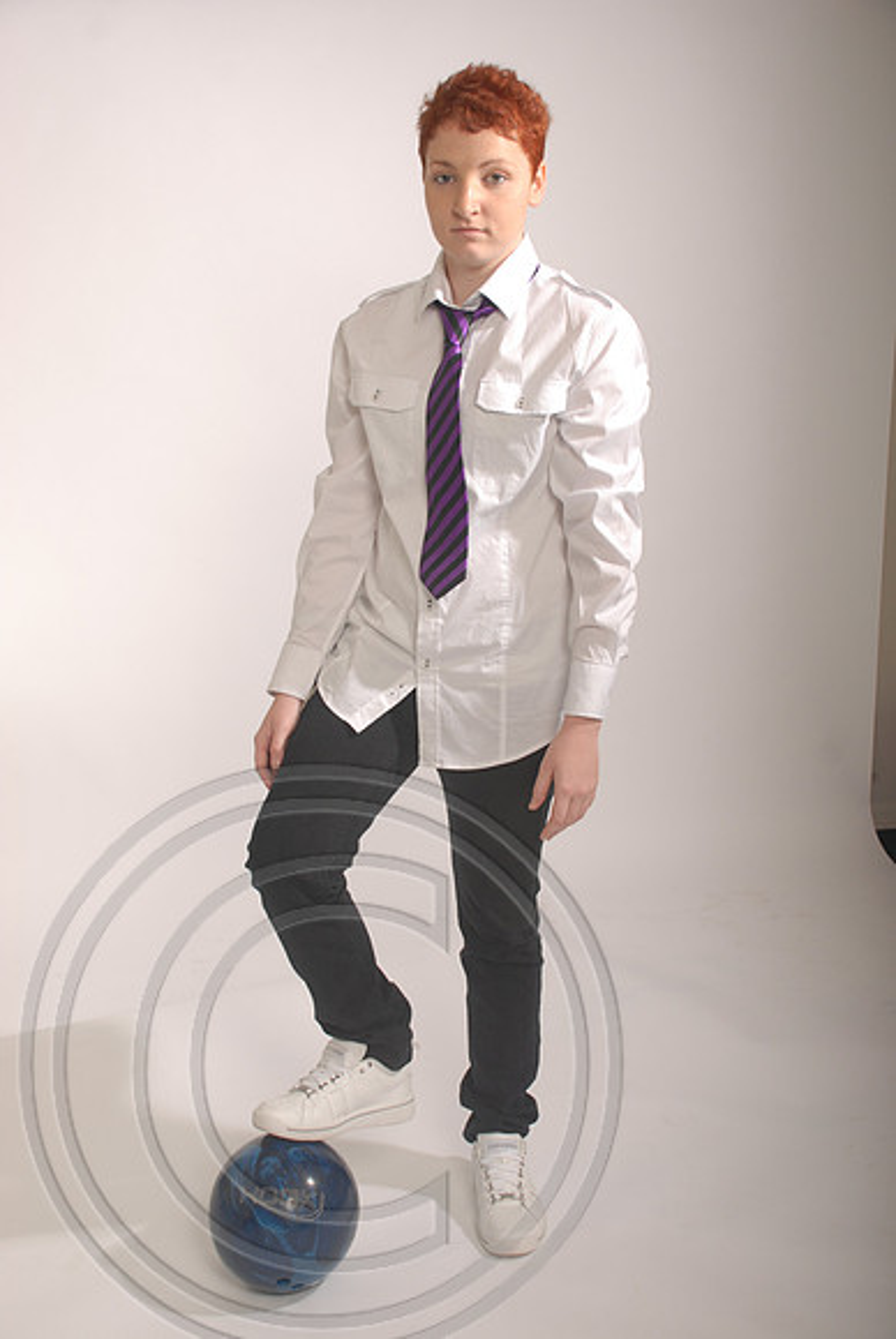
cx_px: 448
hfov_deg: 29.0
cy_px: 670
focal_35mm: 46
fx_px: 1732
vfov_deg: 42.3
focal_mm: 31
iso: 125
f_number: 5.6
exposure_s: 1/200
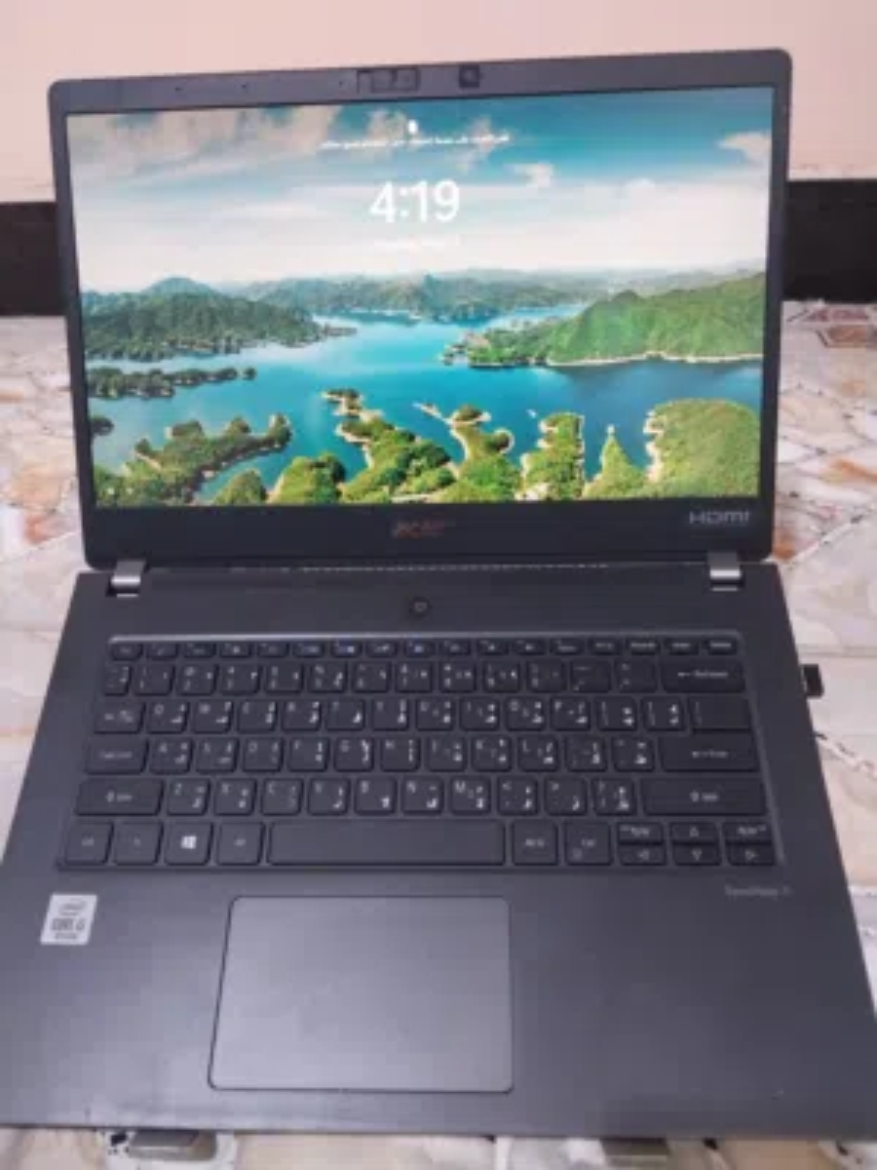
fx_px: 878
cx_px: 438
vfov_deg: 67.3
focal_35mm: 26
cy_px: 585
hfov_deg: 53.1
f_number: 1.8
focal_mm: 4
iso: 400
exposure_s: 1/25
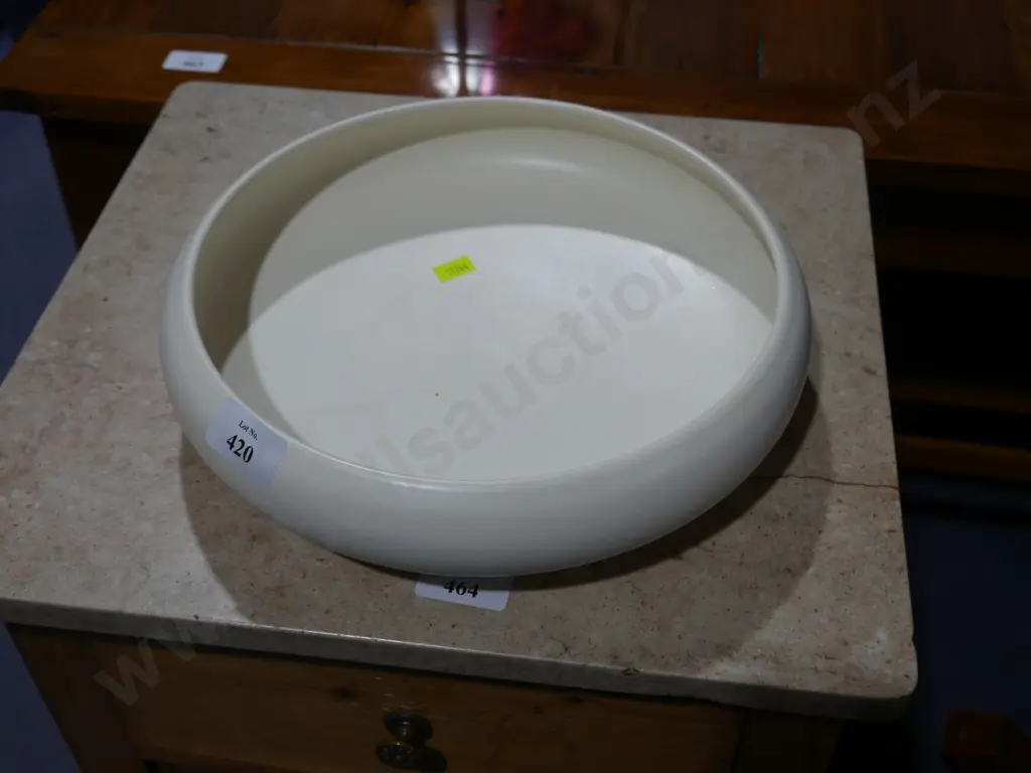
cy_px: 386
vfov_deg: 34.3
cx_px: 516
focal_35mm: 42
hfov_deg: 44.8
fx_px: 1251
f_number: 5
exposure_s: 1/125
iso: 200
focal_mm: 21
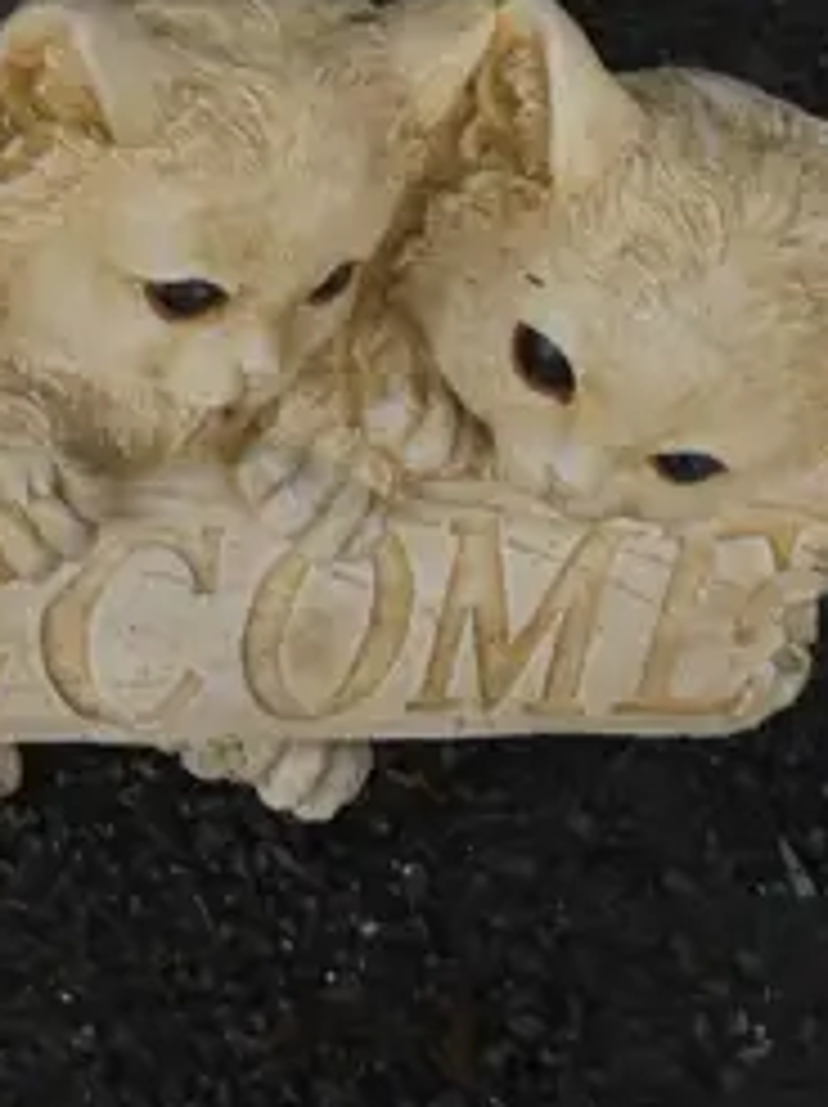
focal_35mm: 125
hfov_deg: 11.8
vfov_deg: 13.9
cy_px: -958
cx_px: 153
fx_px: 3994
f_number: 5.6
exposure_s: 1/200
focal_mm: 15
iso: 200
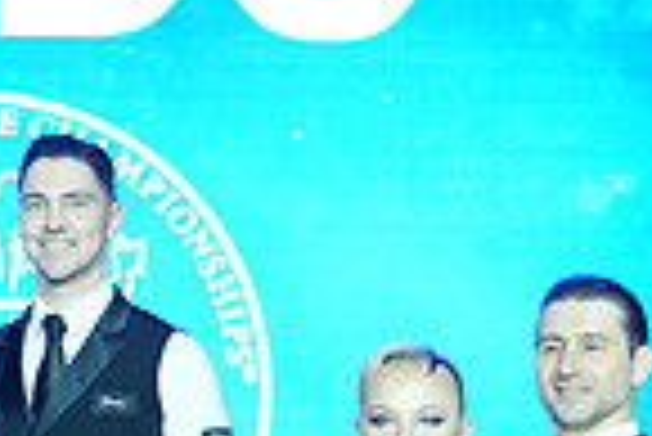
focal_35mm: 184
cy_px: 650
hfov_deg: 11.0
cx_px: -45
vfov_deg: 7.4
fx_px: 3336
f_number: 4
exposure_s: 1/200
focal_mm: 46
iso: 2500
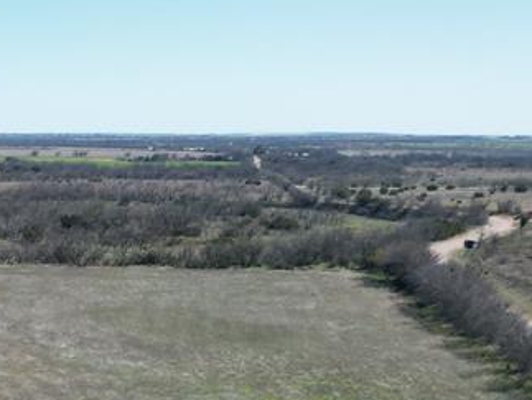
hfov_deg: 21.3
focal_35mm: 76
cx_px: -282
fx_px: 1169
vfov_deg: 17.9
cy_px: 543
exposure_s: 1/2500
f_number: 1.7
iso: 150
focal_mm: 6.72
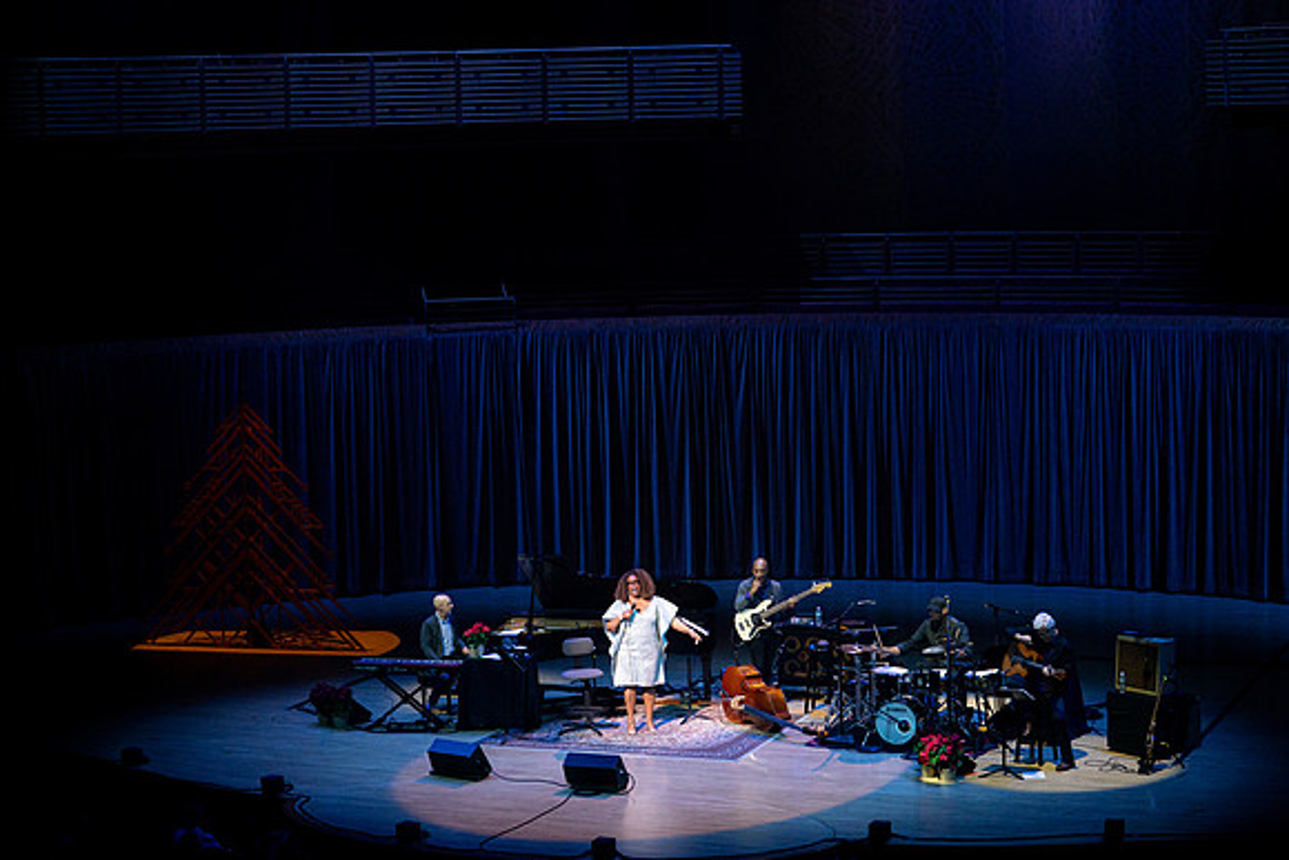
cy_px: 430
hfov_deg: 28.2
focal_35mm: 72
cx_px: 644
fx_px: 2565
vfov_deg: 19.0
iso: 2500
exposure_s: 1/320
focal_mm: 70
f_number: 5.6
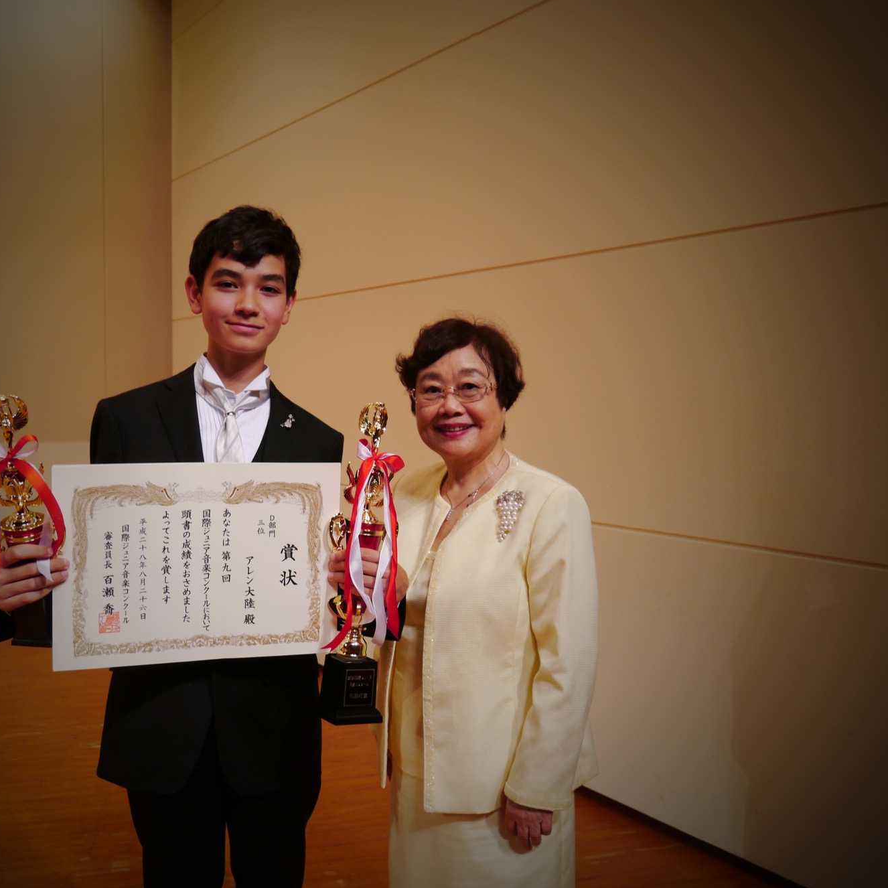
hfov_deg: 46.0
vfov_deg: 46.0
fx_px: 1045
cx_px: 390
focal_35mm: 36
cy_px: 442
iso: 250
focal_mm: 15
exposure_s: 1/60
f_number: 3.6
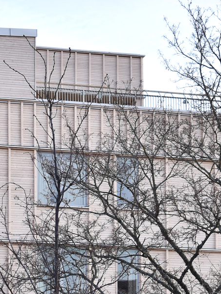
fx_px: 1426
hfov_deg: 8.7
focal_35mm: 168
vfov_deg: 11.7
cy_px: 265
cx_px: -67
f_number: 6.3
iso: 160
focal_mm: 35
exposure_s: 1/200
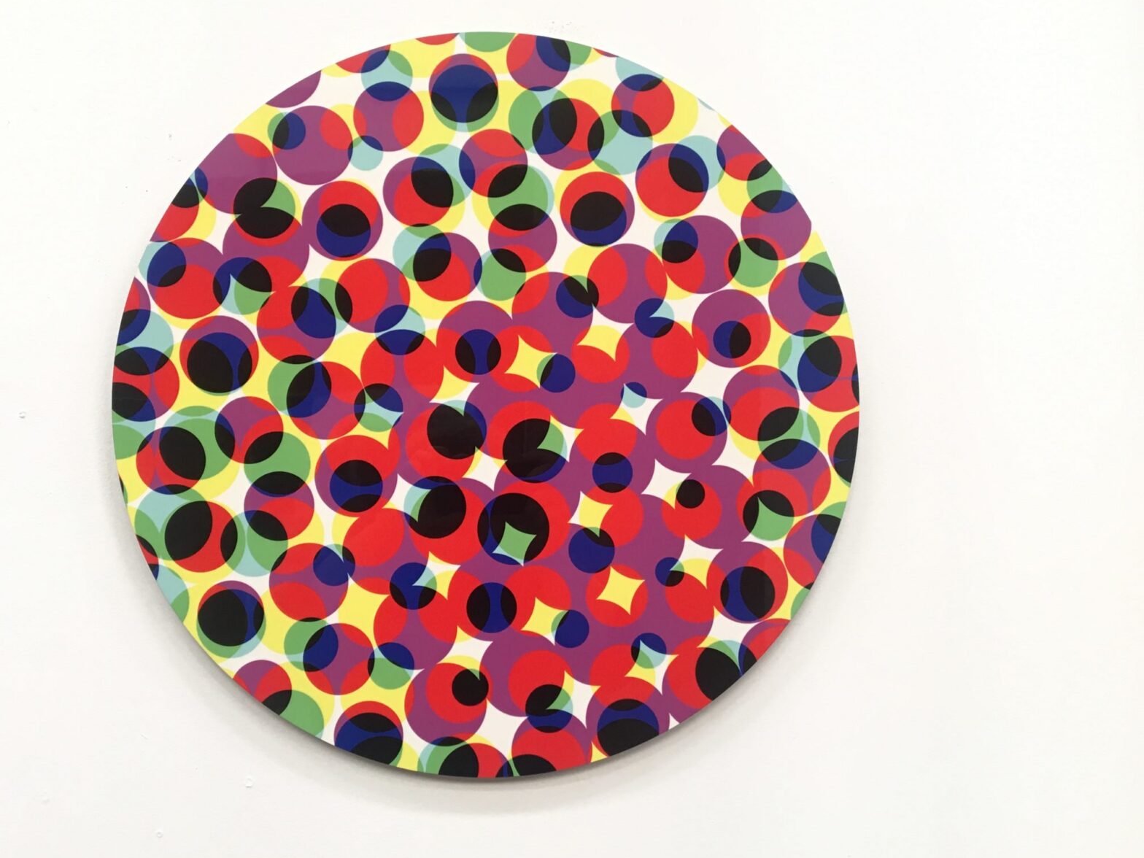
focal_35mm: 37
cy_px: 427
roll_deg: +0.6
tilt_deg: +3.6
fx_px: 1223
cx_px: 496
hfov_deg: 50.0
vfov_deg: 38.7
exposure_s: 1/30
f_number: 2.2
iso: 32
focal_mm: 4.15
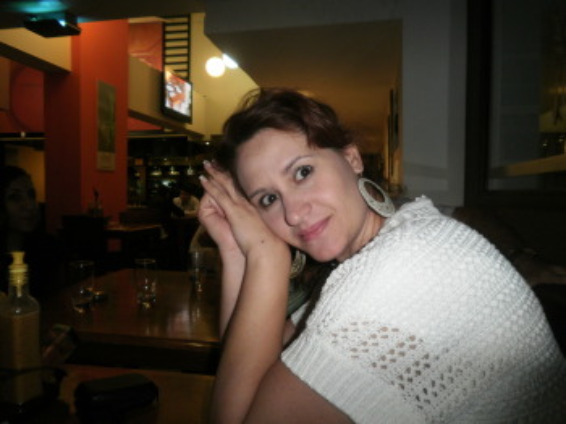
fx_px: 425
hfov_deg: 67.3
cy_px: 212
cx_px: 283
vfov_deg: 53.0
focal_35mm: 26
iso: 125
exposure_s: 1/25
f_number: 2.6
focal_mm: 4.65
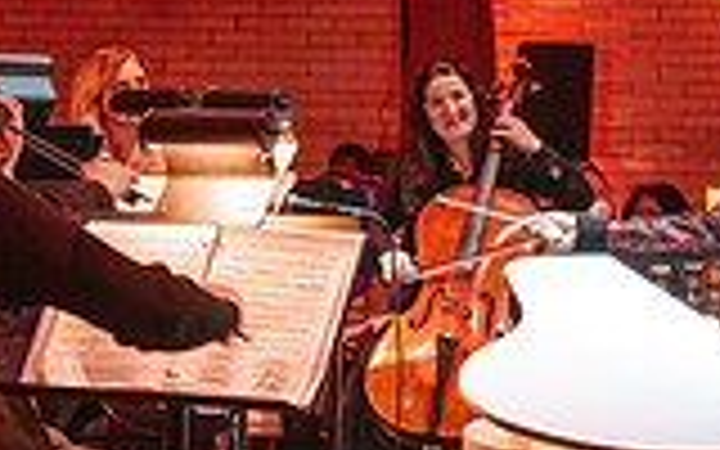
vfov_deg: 10.2
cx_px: 364
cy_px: 223
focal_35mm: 129
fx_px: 2531
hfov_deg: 16.2
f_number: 2.8
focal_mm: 35
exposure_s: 1/60
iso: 1600
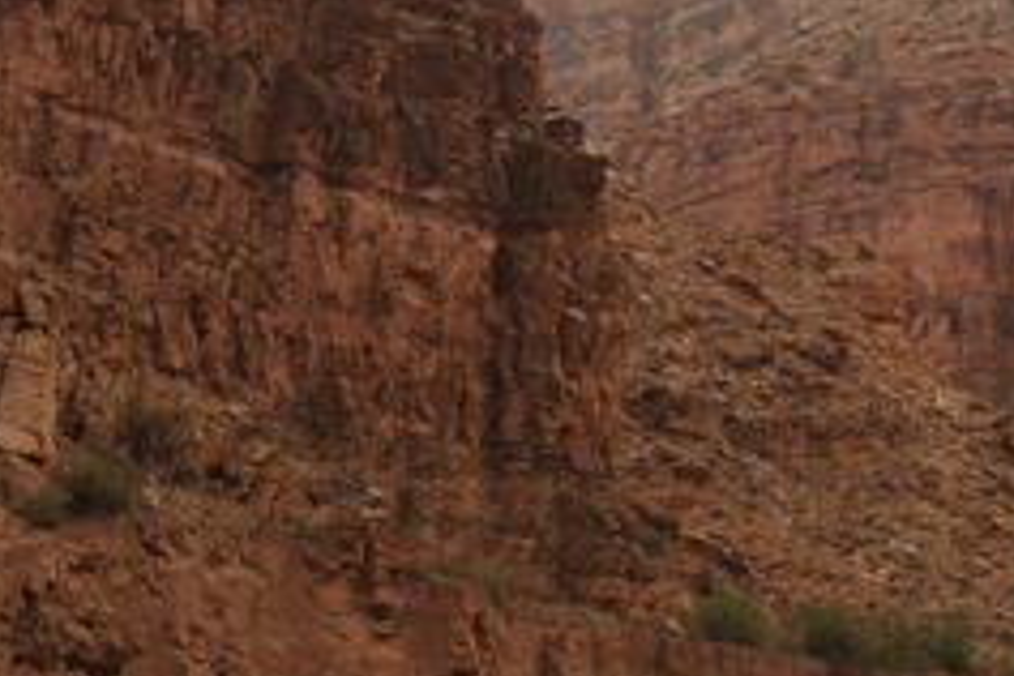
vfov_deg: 11.6
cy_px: 411
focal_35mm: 118
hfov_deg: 17.0
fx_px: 3323
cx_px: 997
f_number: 5.6
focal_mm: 35
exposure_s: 1/500
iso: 200
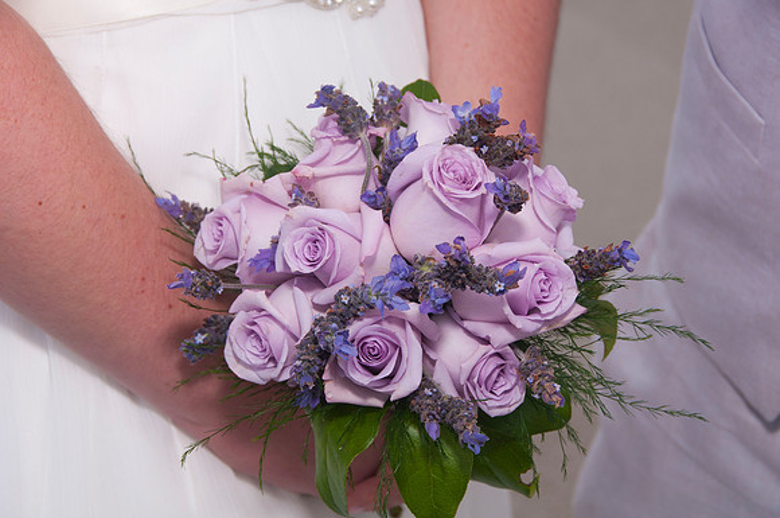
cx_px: 390
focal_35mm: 98
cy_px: 259
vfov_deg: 14.0
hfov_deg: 20.9
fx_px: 2110
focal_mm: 65
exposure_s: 1/250
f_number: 8
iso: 100
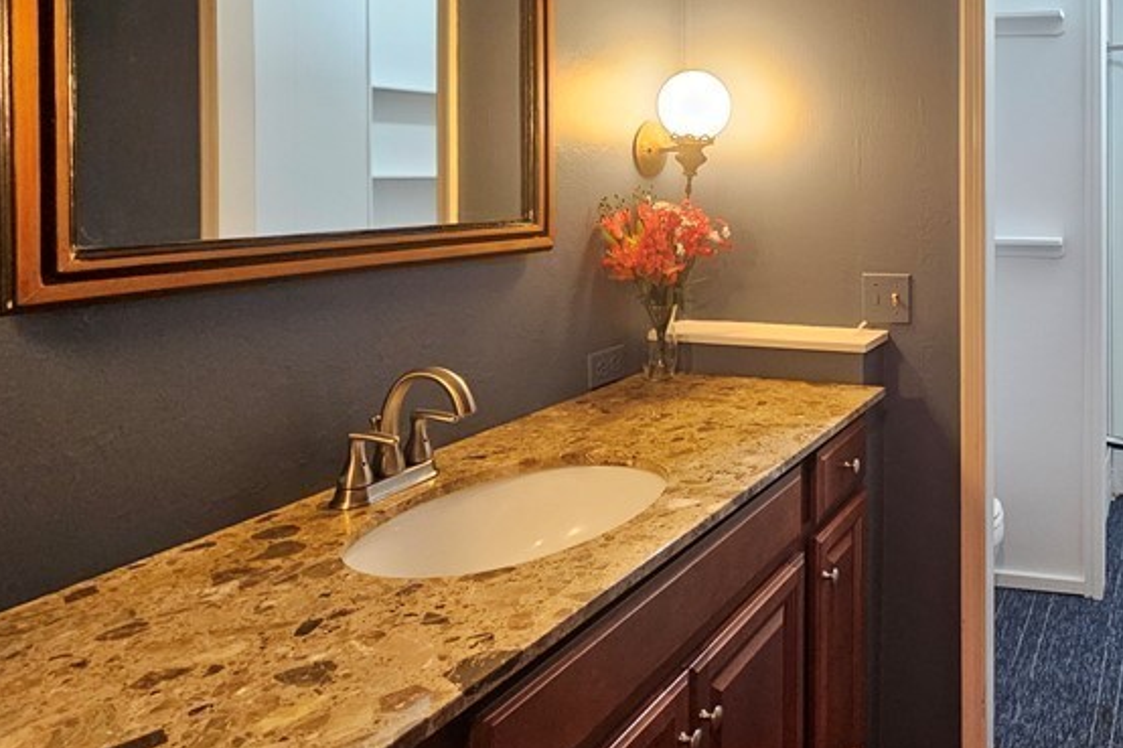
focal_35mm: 25
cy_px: 174
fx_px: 780
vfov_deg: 49.0
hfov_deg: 61.8
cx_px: 981
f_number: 2.2
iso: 250
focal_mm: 2.2
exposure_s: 1/60
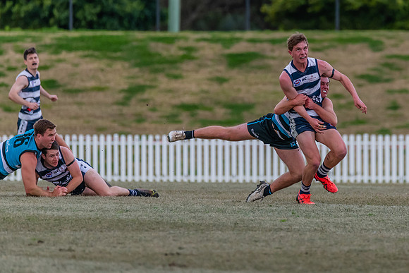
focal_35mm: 641
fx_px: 7283
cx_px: 283
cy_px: 102
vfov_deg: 2.1
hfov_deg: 3.2
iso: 1800
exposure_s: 1/2000
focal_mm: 460
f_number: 6.3
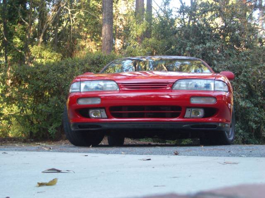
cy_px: 99
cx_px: 132
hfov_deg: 31.2
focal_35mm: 62
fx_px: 475
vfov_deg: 23.7
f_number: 3.5
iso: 100
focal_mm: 10.2
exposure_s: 1/60
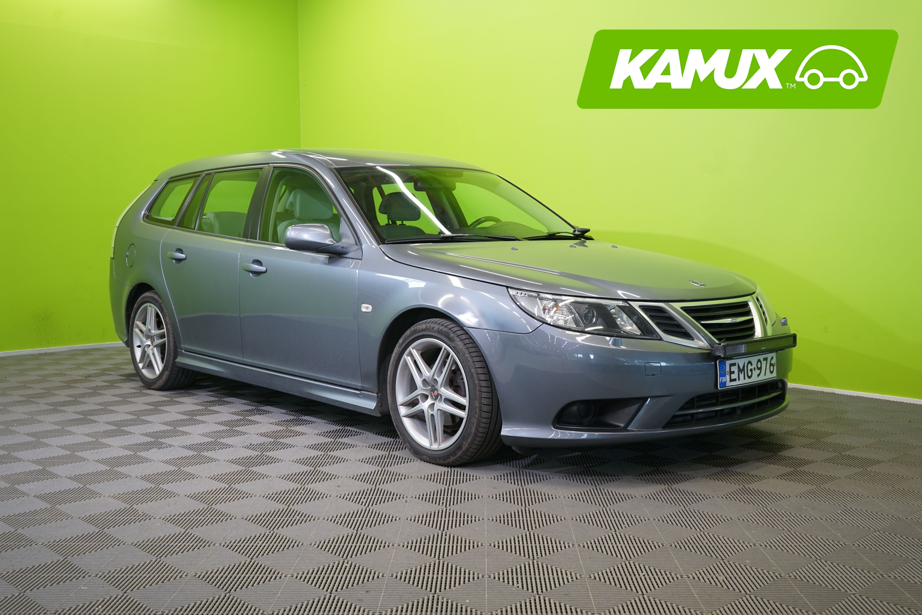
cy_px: 308
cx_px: 461
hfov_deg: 51.9
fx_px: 948
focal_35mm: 37
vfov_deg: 35.9
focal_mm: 37
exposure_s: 1/30
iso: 500
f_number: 5.6
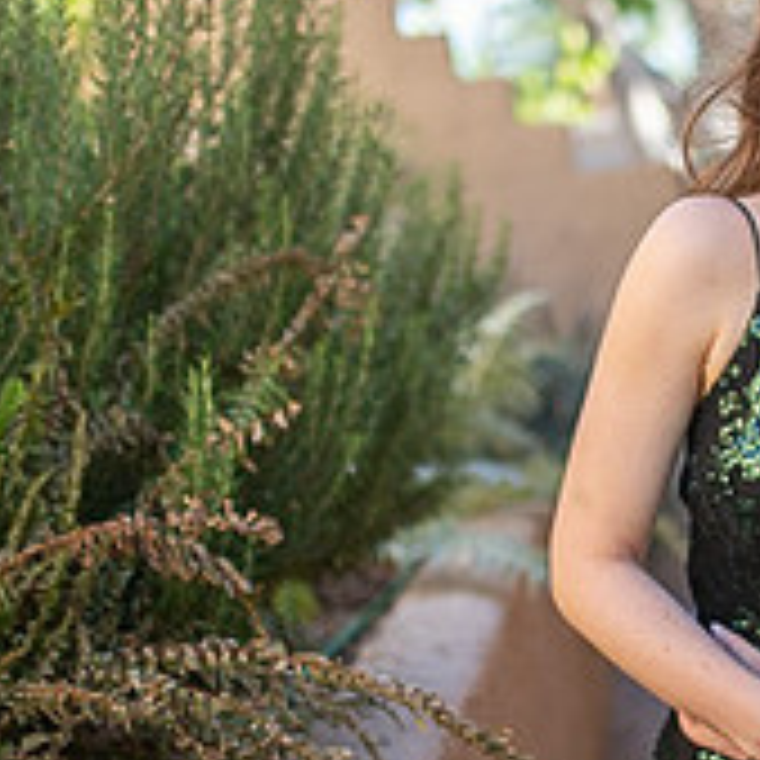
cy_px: 405
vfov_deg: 17.1
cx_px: 738
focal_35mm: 102
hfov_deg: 16.7
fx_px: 2534
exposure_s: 1/5000
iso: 400
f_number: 1.4
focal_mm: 35
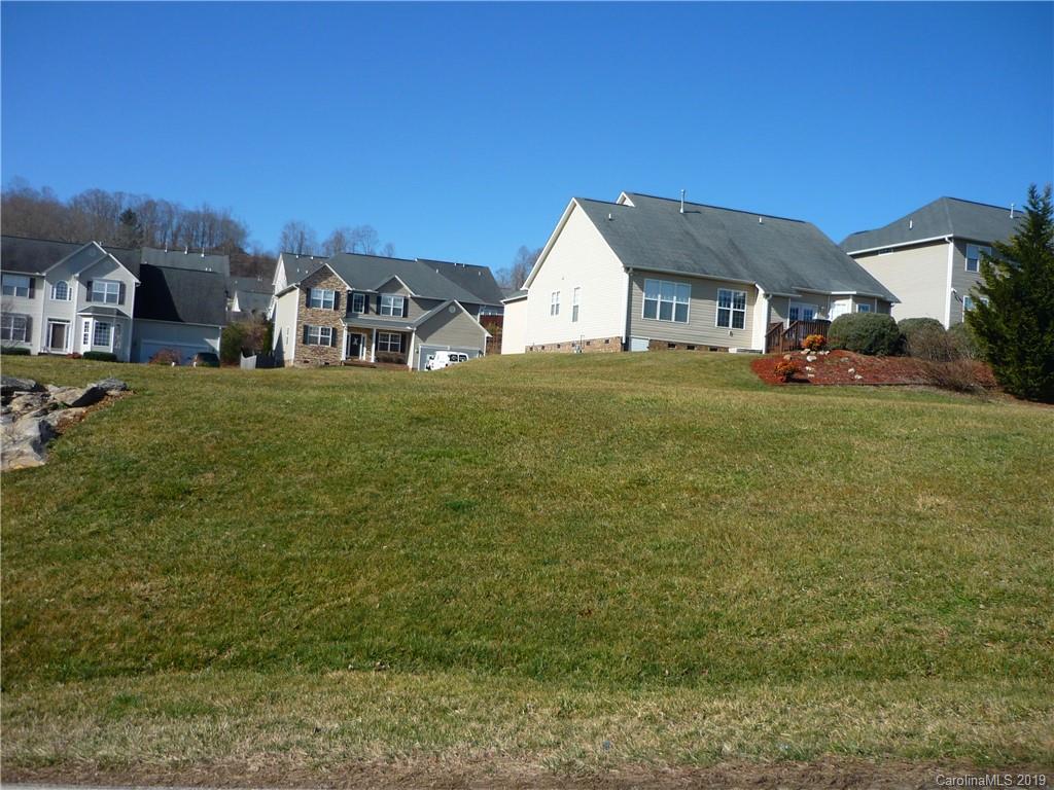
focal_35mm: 33
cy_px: 395
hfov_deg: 55.4
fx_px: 1005
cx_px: 527
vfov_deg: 42.9
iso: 100
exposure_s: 1/250
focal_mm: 5.5
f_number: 8
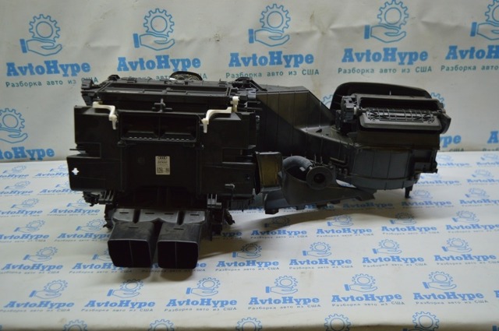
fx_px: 478
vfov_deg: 38.3
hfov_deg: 55.2
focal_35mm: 34
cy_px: 166
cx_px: 250
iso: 400
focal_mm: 23
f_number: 3.8
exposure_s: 1/80
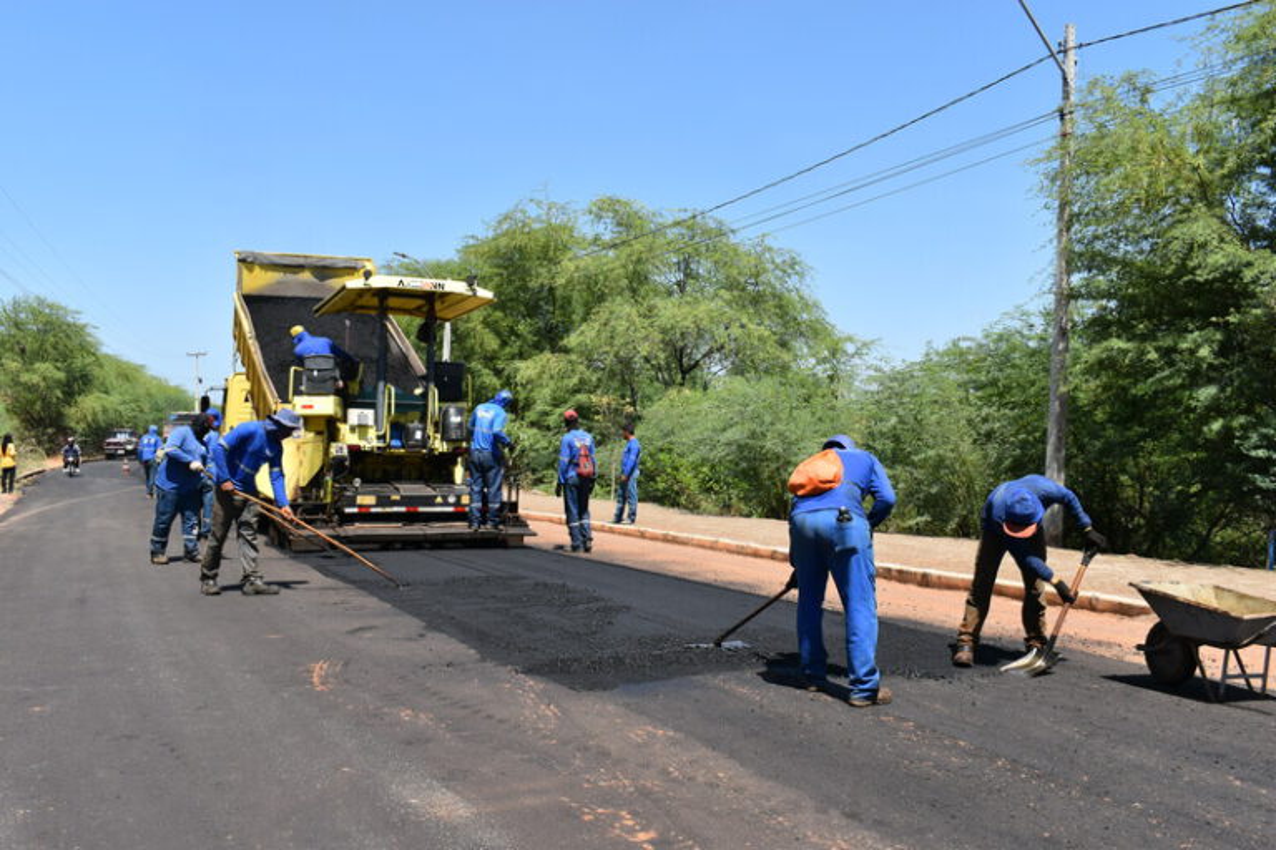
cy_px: 425
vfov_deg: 40.0
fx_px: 1170
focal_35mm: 33
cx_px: 638
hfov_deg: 57.2
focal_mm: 22
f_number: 9
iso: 200
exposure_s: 1/320
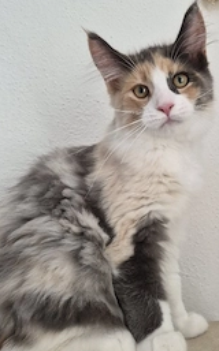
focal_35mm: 38
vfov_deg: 51.5
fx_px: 364
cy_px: 197
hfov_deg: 32.2
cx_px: 188
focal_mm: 5.4
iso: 200
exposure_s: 1/100
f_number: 1.8
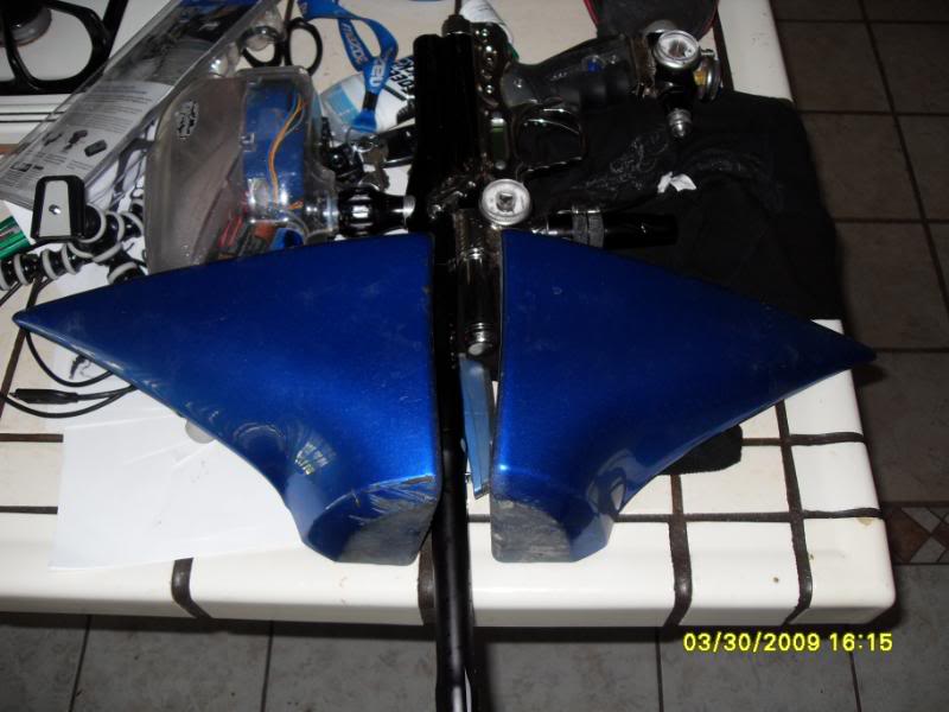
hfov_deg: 54.0
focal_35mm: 34
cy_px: 356
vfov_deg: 41.8
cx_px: 474
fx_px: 932
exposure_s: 1/45
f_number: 2.8
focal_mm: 6.3
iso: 100
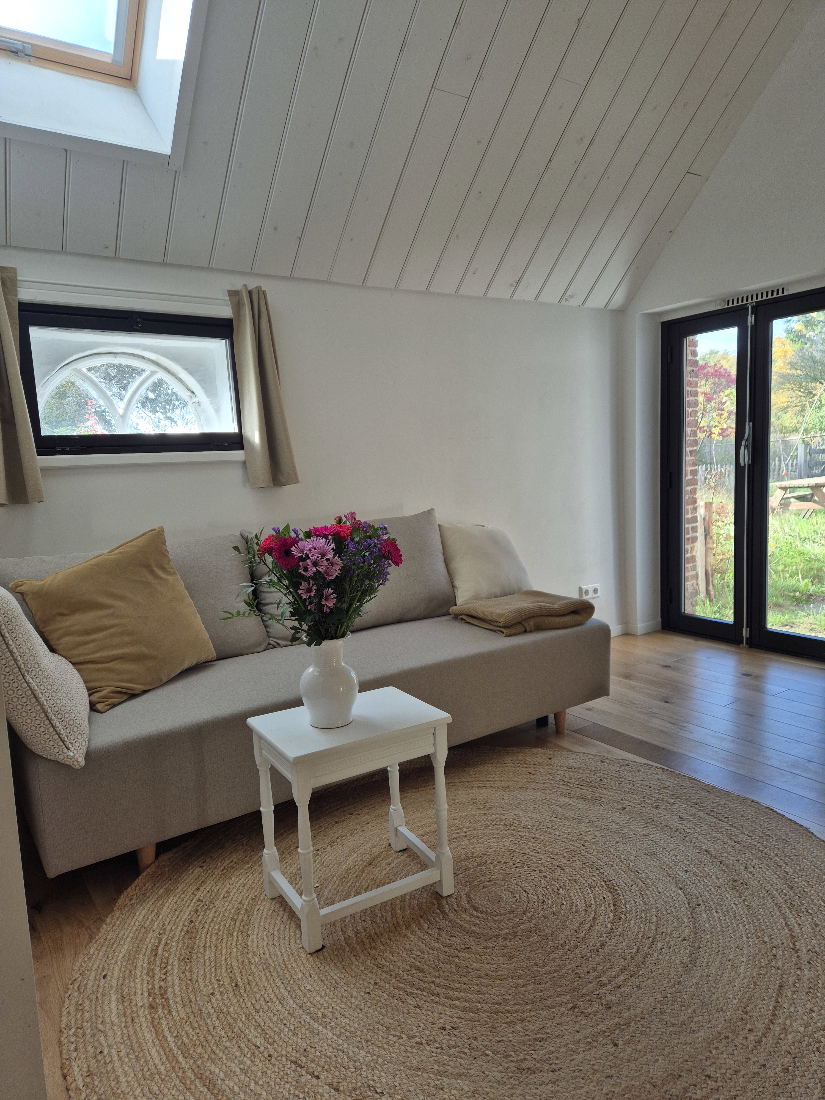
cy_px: 550
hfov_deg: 58.9
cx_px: 412
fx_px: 731
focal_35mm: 23
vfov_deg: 73.9
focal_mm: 5.4
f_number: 1.8
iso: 50
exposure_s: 1/180
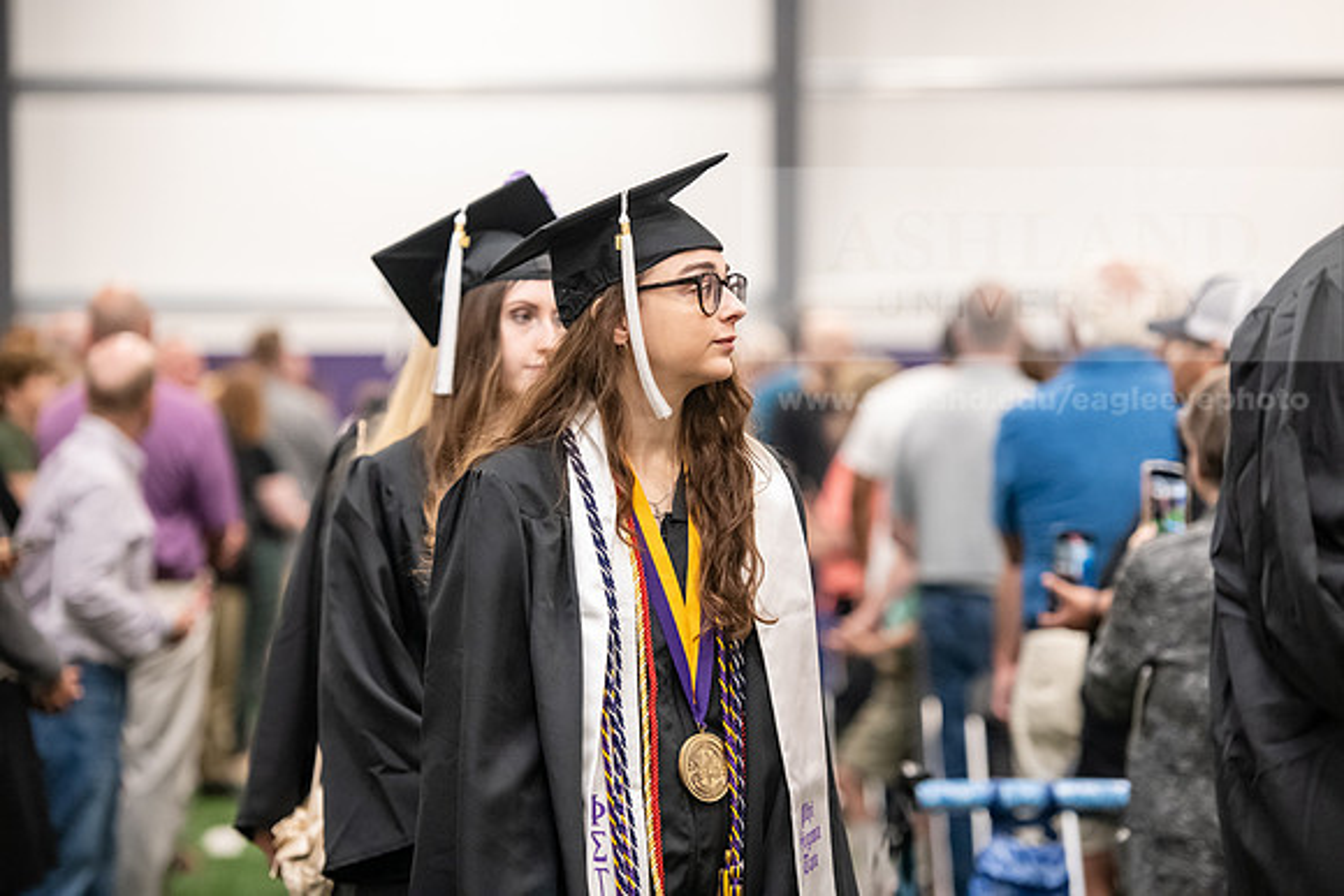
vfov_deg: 10.2
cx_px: 672
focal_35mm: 135
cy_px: 448
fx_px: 5041
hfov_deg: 15.2
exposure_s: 1/200
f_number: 3.2
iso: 3200
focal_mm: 135
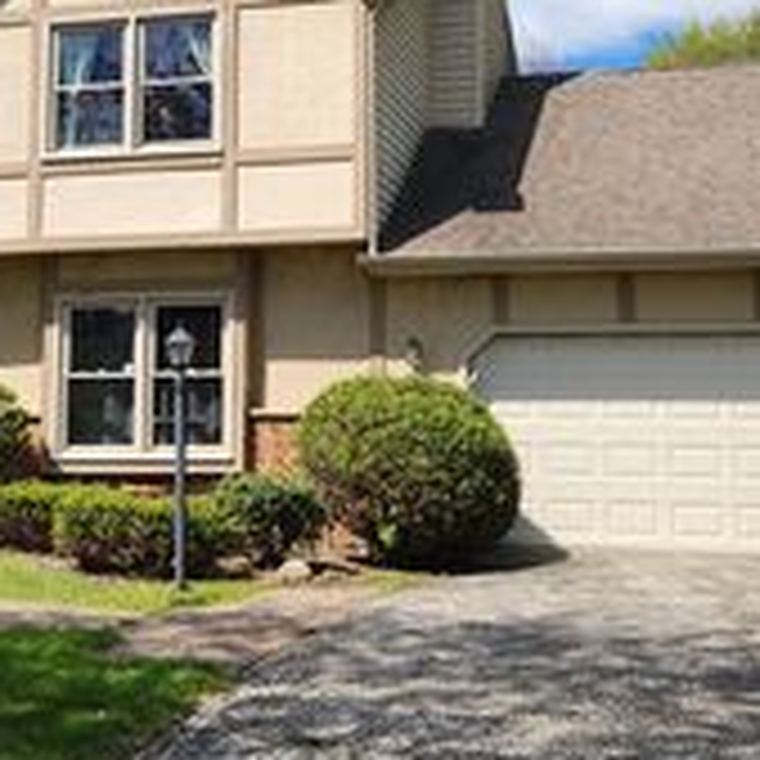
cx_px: 324
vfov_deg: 28.5
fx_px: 1490
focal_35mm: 60
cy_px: 263
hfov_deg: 28.6
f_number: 1.8
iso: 20
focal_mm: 5.4
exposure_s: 1/1343
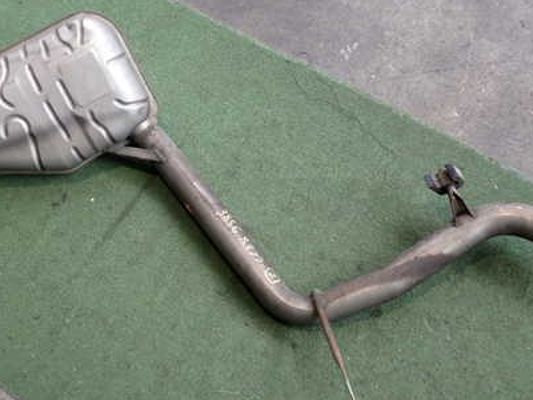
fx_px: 693
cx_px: 237
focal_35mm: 45
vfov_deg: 32.1
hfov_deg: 42.0
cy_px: 159
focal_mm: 5.4
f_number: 2.3
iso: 200
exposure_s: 1/60
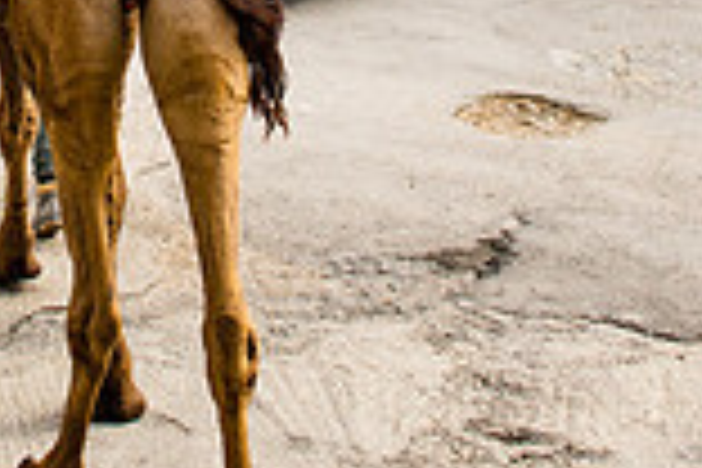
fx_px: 1735
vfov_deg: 13.7
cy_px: -380
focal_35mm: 89
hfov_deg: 22.0
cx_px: 4
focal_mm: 24
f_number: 2.8
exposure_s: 1/1600
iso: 200
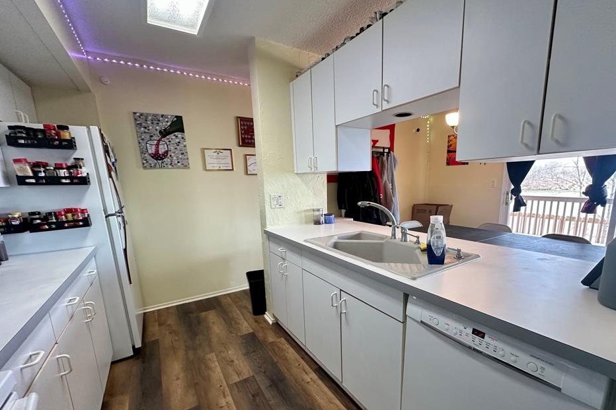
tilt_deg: -11.1
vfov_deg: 73.3
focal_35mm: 16
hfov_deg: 96.5
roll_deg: +0.8
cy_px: 235
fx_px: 274
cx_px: 334
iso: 200
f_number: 2.2
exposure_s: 1/120
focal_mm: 2.22
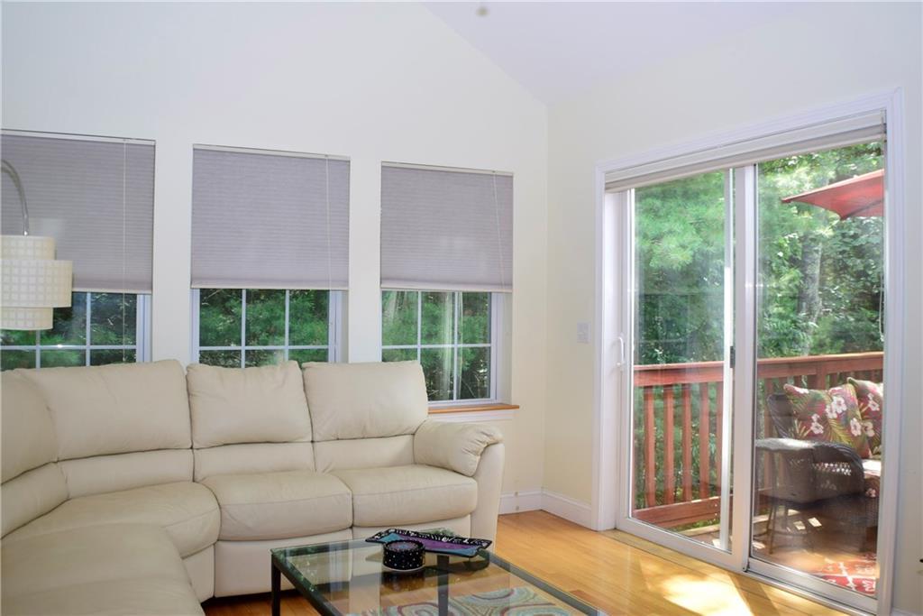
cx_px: 462
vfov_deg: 31.9
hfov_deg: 46.4
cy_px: 308
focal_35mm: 42
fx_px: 1077
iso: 200
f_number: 5
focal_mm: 28
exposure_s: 1/50
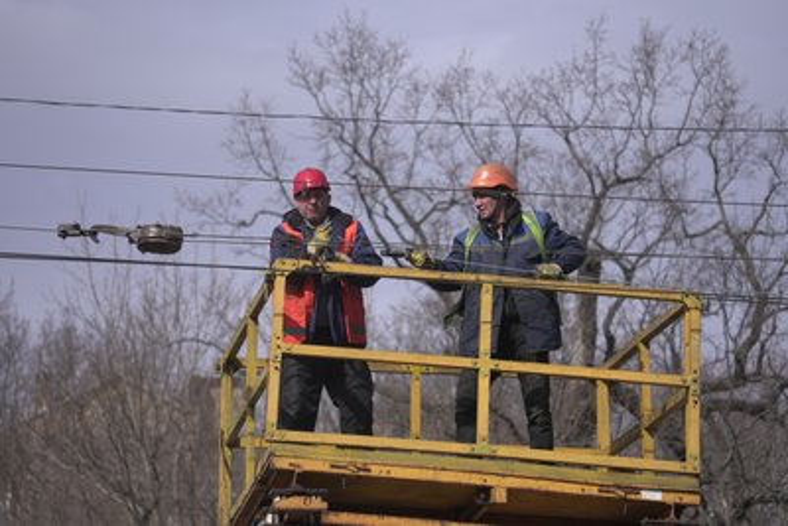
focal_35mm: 172
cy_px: 263
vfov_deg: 8.0
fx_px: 3766
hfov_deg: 11.9
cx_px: 394
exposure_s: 1/800
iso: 100
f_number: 5.6
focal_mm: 172
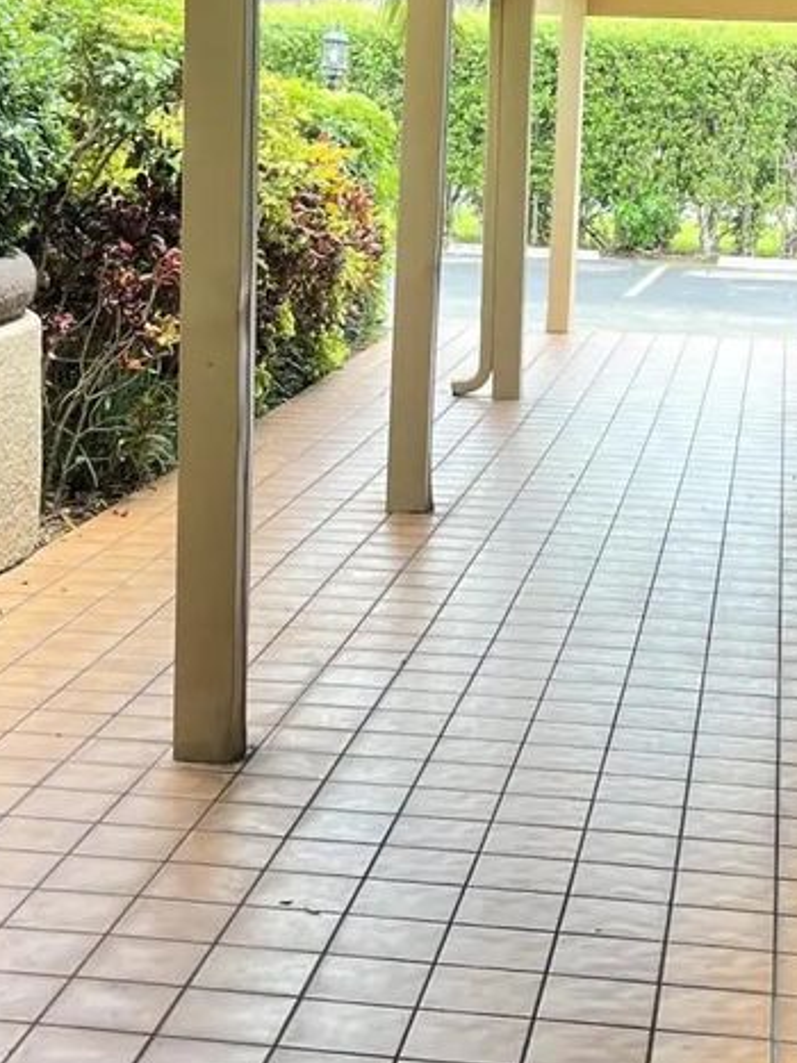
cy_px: 302
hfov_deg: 19.4
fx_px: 2334
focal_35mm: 76
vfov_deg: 25.4
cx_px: 446
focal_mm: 5.7
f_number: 1.5
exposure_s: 1/214
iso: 40
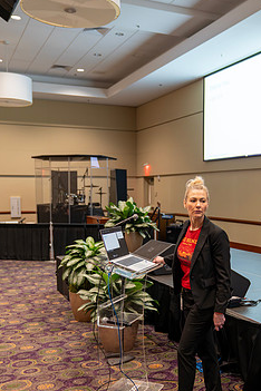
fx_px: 446
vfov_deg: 47.3
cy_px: 225
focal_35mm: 41
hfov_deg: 32.5
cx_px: 165
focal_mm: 32
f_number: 2.8
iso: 1250
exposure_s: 1/125
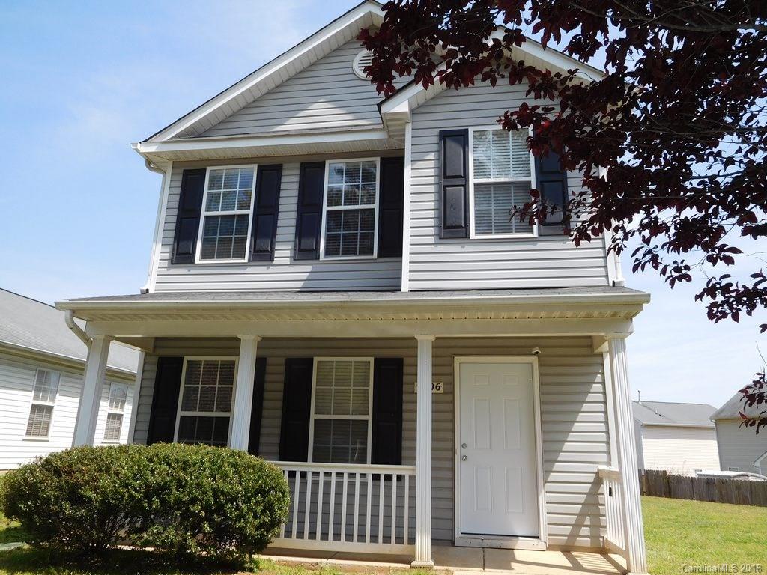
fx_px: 554
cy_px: 288
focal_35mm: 25
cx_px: 384
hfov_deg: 69.4
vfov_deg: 54.9
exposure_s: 1/800
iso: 125
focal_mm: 4.5
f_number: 3.4
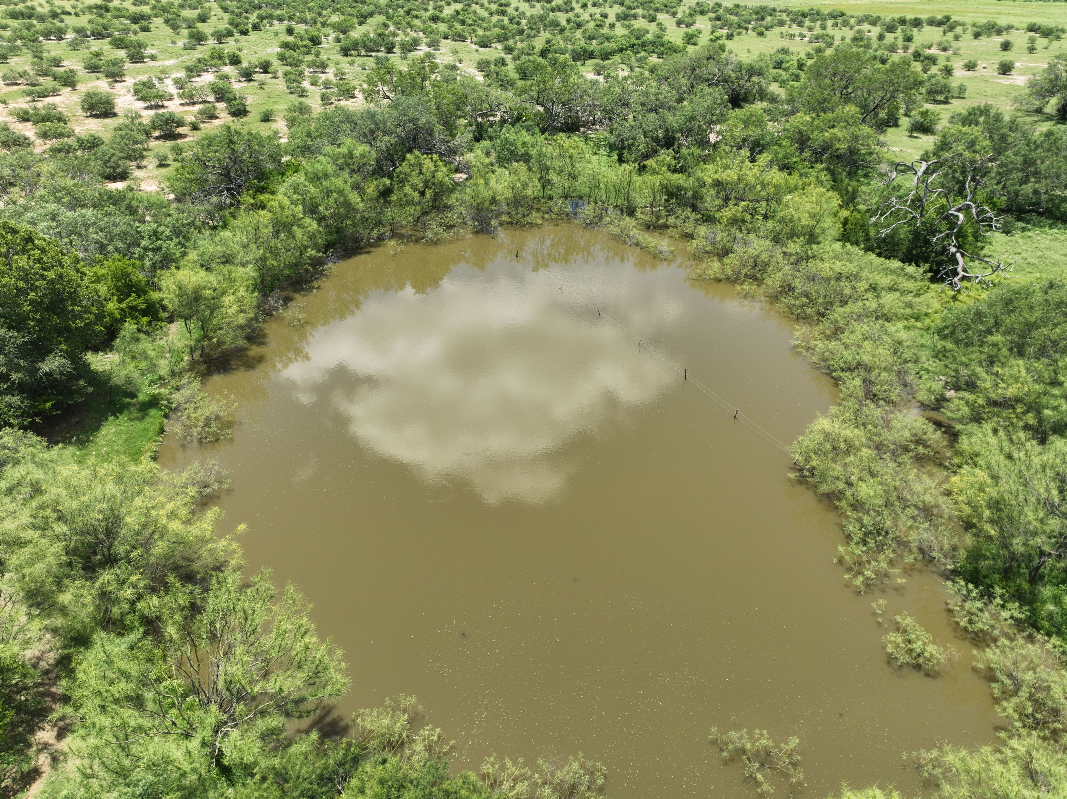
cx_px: 534
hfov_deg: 71.6
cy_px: 400
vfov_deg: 56.8
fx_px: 740
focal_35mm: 24
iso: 100
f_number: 2.8
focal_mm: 12.29
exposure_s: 1/80
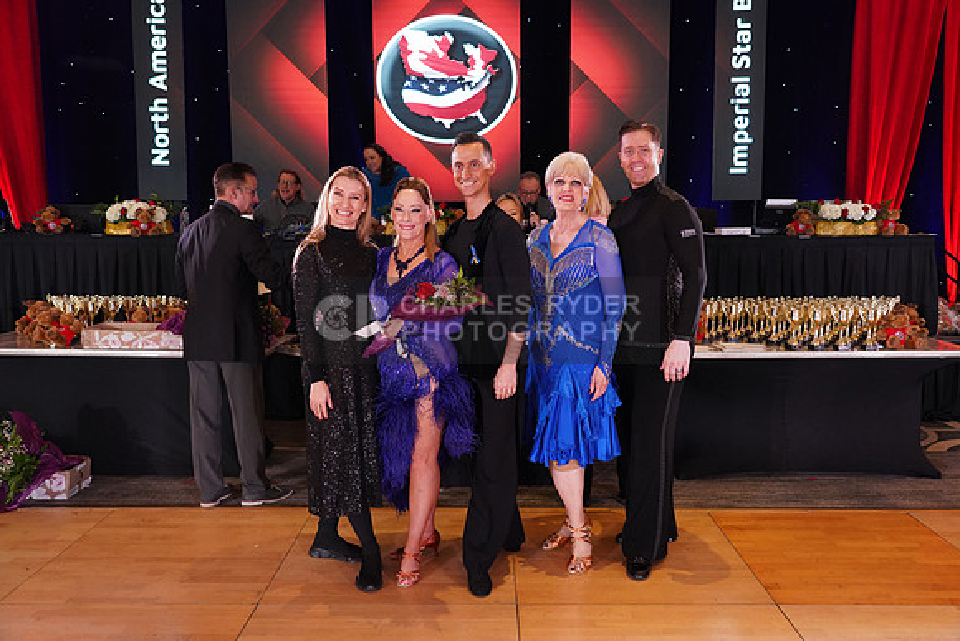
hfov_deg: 61.9
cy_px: 320
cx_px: 480
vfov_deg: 43.6
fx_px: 800
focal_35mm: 30
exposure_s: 1/160
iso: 2000
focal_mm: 30
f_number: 4
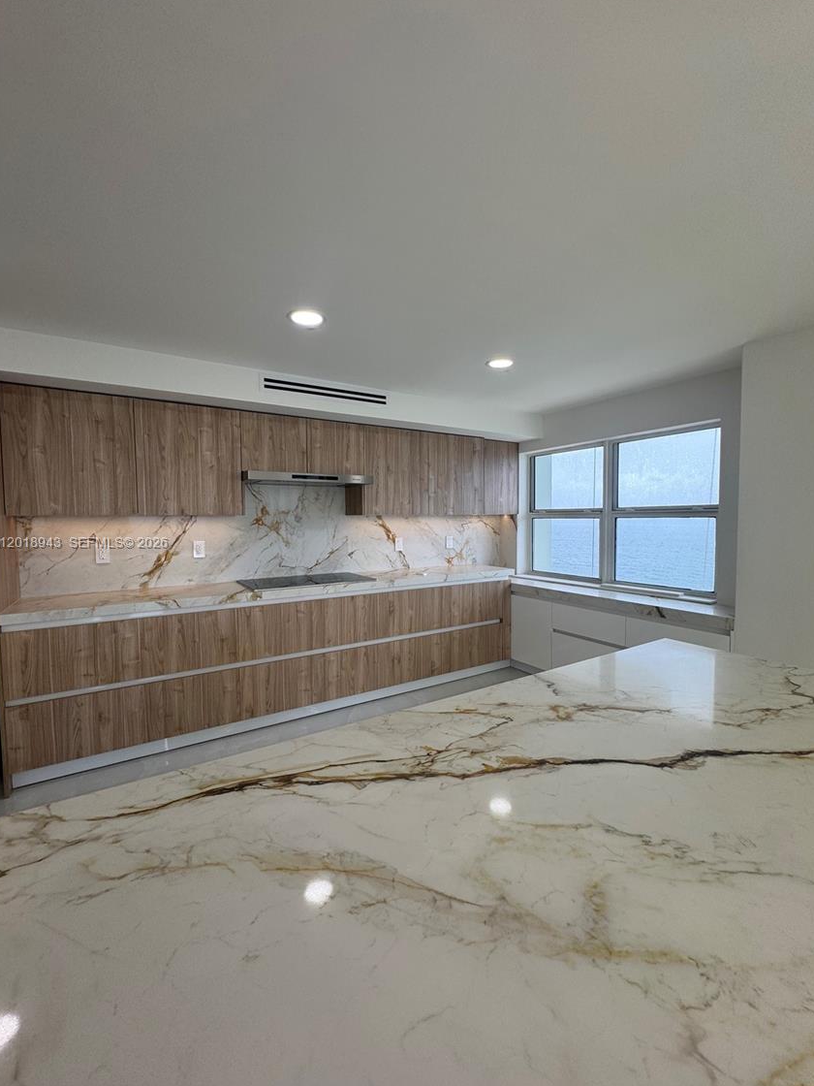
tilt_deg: -2.7
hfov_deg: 81.7
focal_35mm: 15
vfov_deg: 98.2
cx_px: 424
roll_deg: +0.9
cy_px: 544
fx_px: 470
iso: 40
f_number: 2.2
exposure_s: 1/137
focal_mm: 2.22
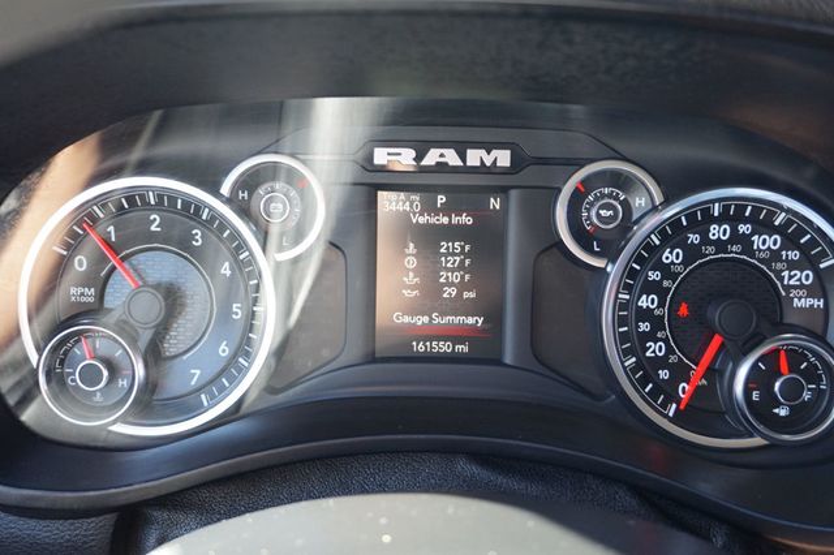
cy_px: 278
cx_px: 417
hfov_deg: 51.3
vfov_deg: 35.5
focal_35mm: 38
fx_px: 868
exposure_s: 1/60
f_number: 4.5
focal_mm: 25
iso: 400
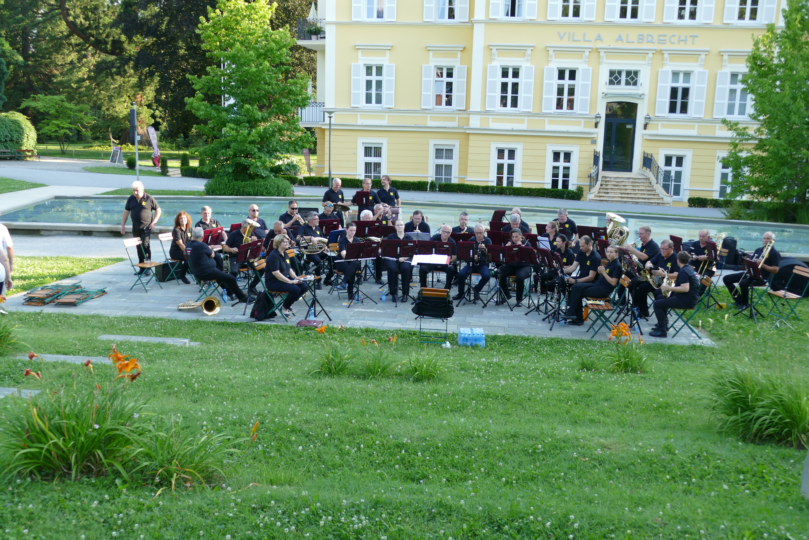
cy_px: 270
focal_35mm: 37
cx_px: 404
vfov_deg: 35.9
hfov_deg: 51.9
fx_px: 831
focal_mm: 13.43
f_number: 3.1
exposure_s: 1/160
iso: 125
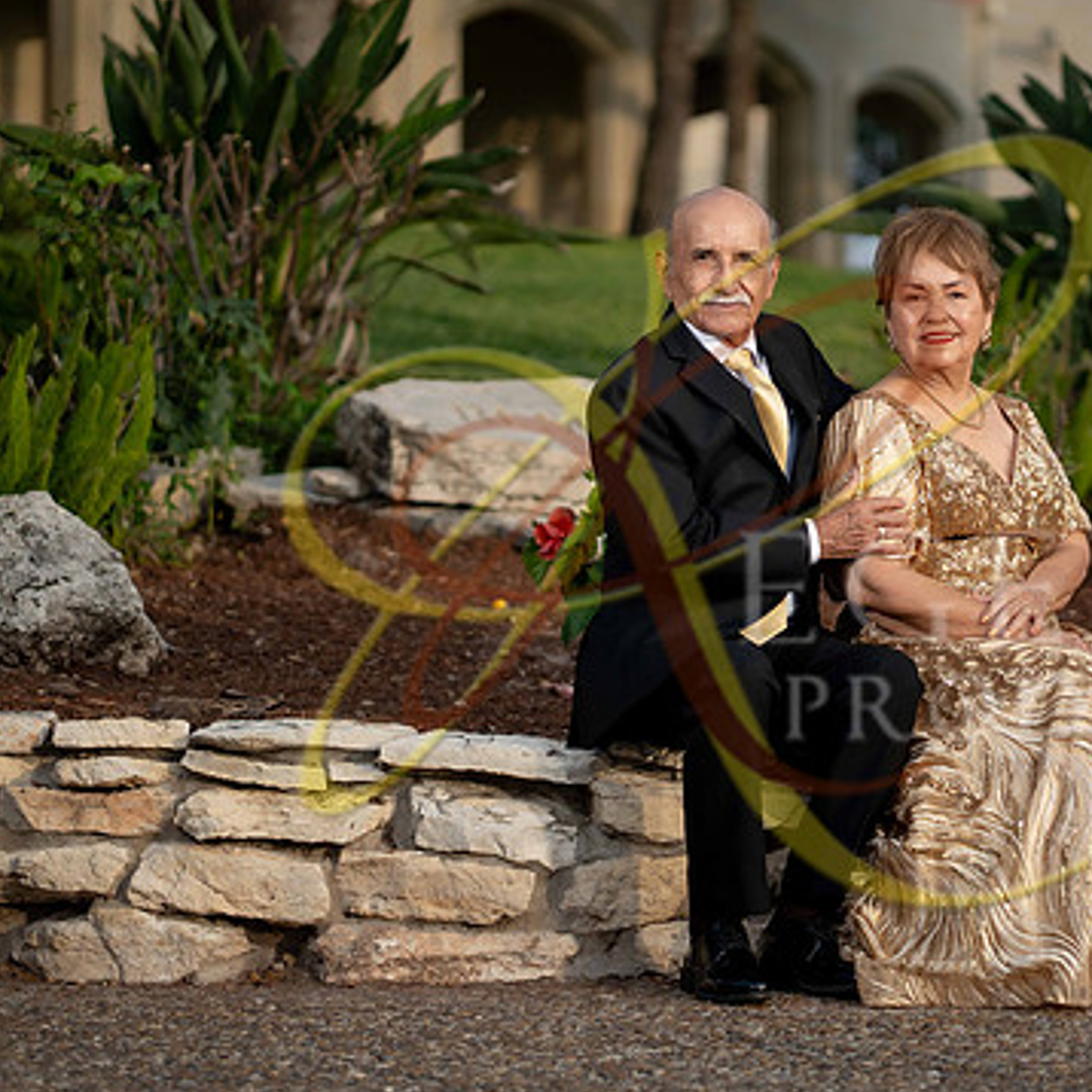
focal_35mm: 117
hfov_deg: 14.8
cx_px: 869
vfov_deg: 14.9
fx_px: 4176
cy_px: 523
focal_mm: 85
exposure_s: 1/2500
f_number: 2.2
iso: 200
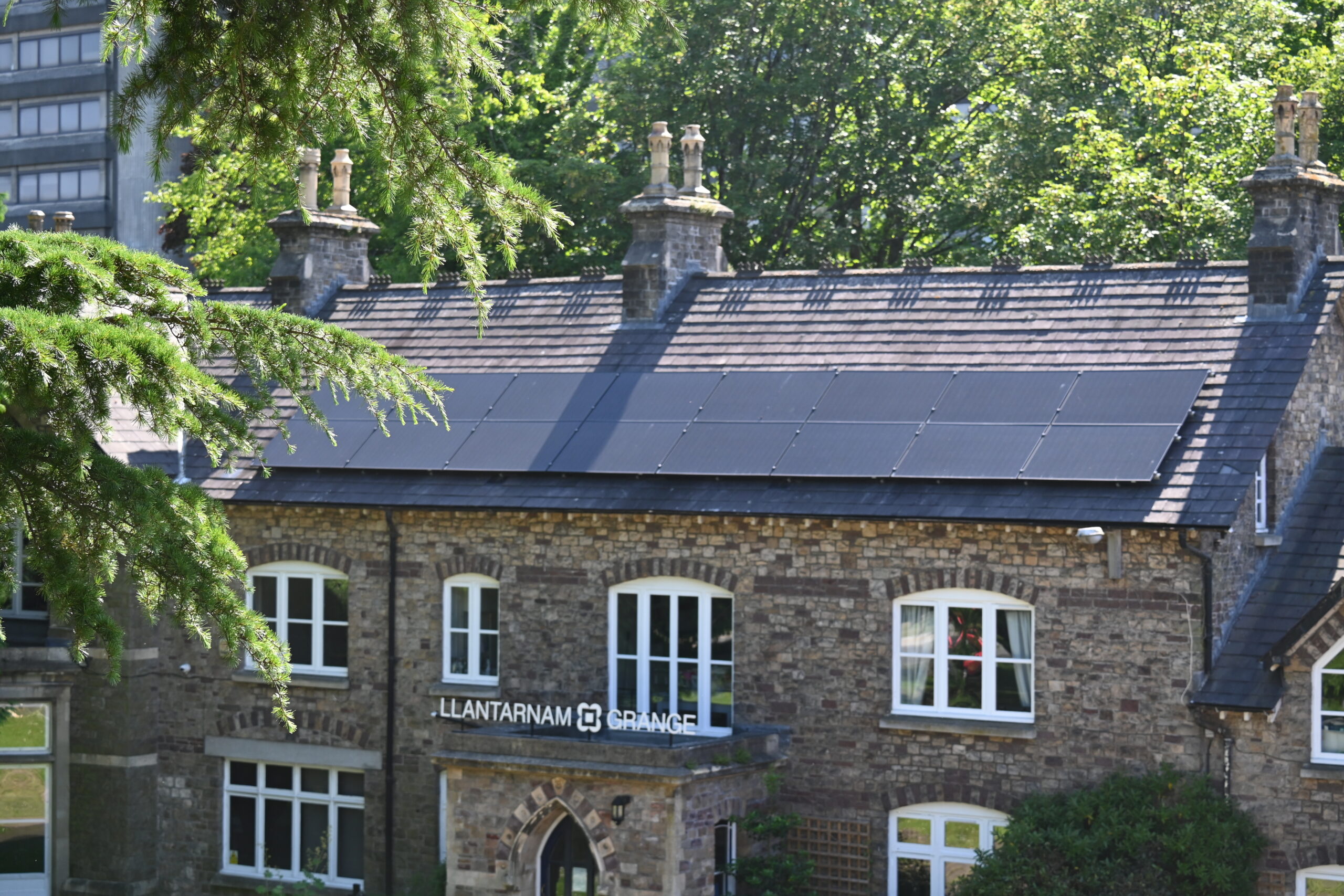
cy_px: 448
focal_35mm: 75
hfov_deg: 27.0
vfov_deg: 18.2
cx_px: 672
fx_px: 2800
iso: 200
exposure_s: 1/250
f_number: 5.6
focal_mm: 50
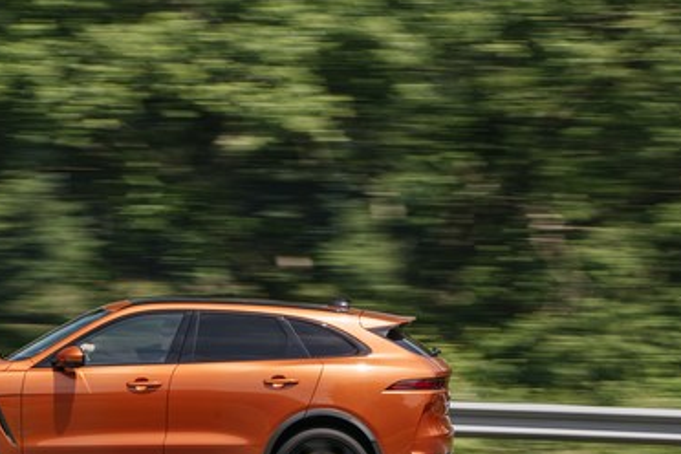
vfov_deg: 5.4
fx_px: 4804
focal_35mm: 254
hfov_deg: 8.1
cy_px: 265
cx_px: 119
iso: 80
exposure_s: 1/30
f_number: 11
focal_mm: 135
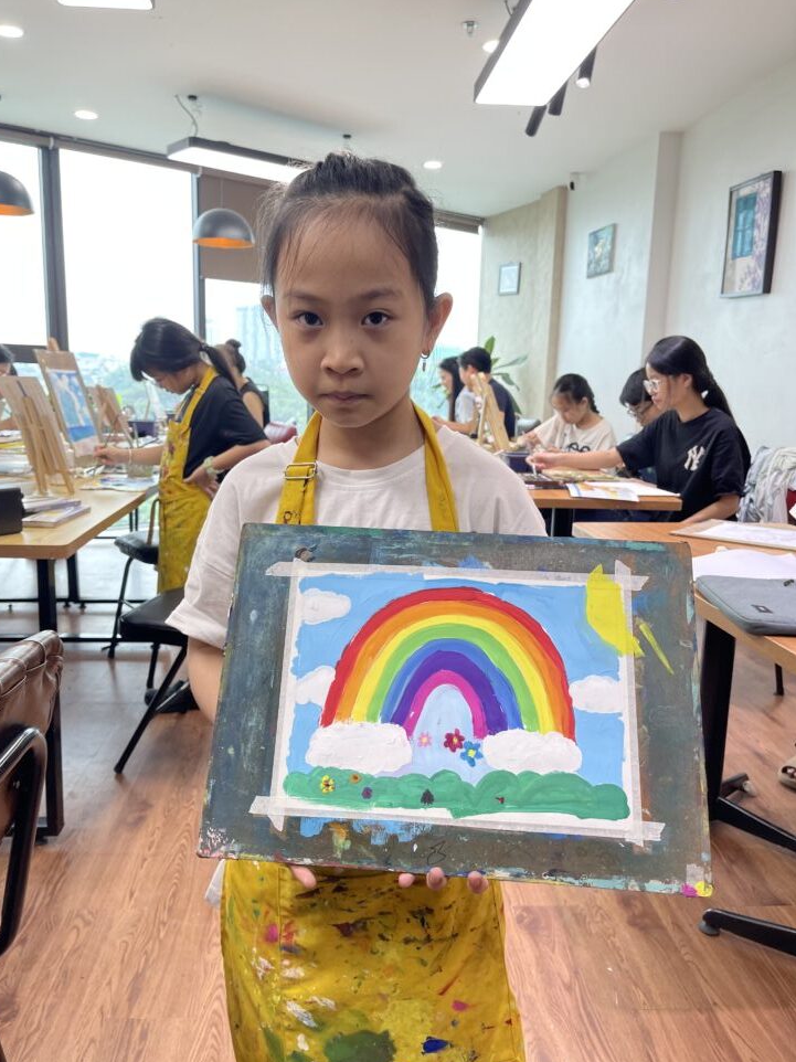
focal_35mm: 26
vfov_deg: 67.3
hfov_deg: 53.0
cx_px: 383
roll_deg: -1.2
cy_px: 531
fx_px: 798
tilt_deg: -11.3
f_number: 1.6
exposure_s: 1/121
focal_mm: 5.1
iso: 50
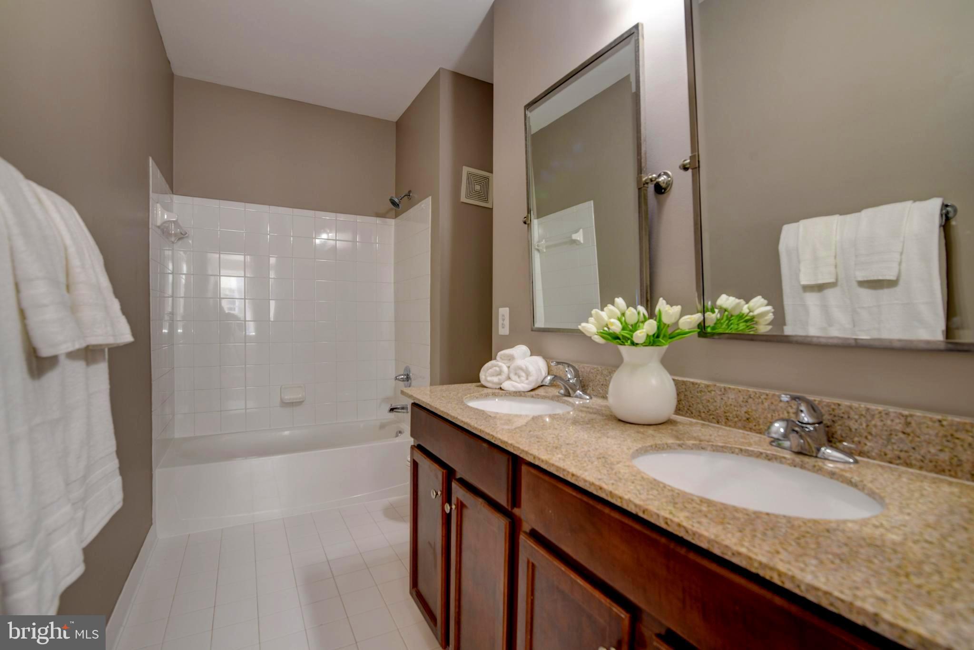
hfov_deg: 96.7
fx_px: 433
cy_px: 325
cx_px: 487
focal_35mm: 16
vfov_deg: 73.8
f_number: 5.6
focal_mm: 16
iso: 200
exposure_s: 1/5
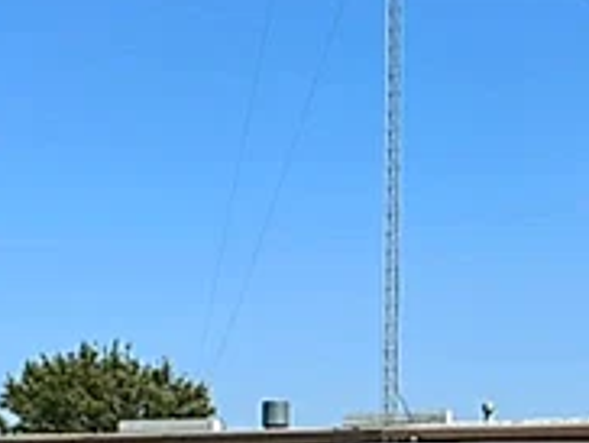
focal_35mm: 96
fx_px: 1636
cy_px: 778
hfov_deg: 20.4
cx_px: 259
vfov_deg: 13.9
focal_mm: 6.86
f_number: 1.78
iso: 80
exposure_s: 1/9901
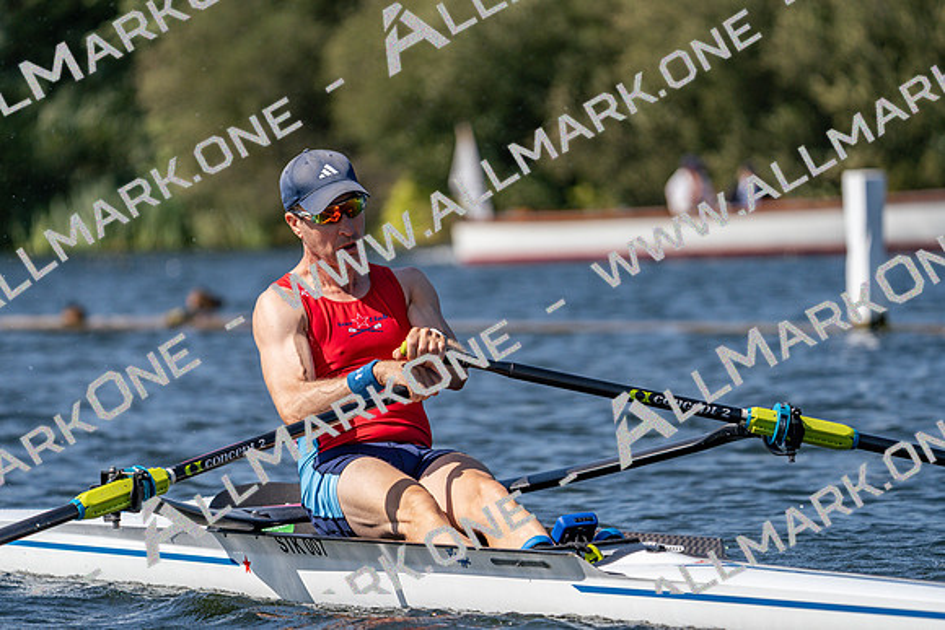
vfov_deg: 4.5
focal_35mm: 309
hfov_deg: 6.7
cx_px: 472
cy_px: 315
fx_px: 8113
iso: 200
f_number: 6.3
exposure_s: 1/2000
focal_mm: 309
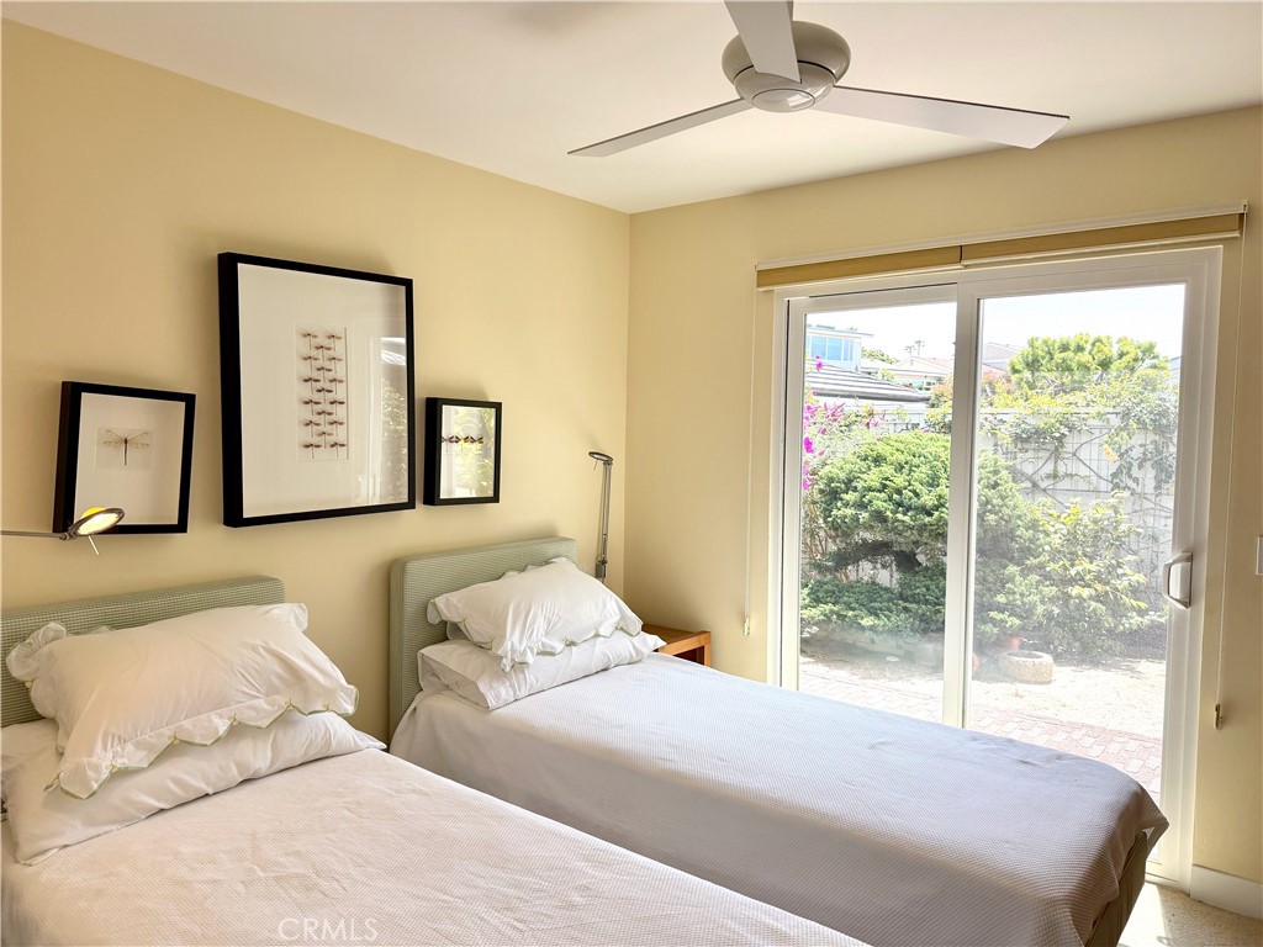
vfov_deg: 56.8
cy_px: 474
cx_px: 632
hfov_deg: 71.6
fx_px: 876
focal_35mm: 24
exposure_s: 1/909
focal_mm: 6.76
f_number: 1.78
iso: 100
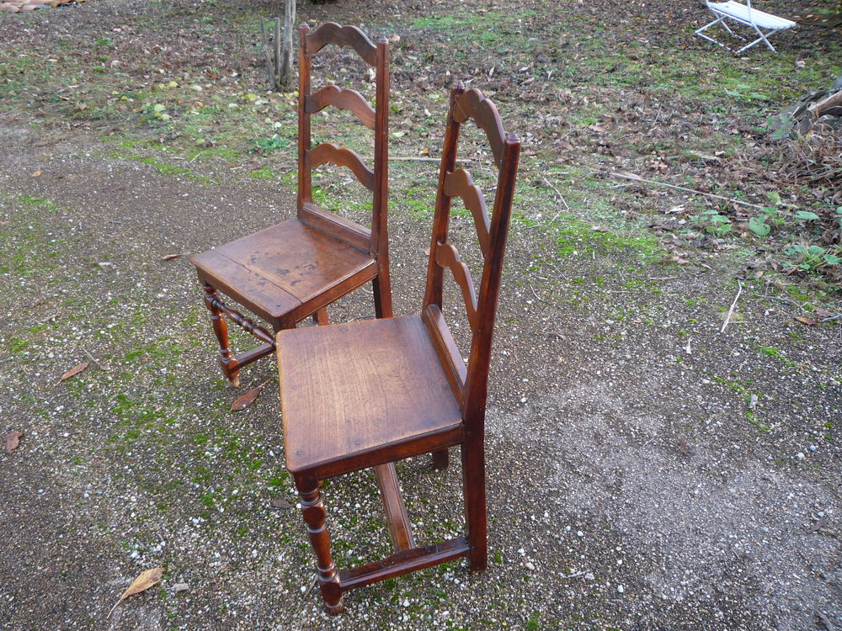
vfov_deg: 46.8
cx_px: 421
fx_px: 730
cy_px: 316
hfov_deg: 60.0
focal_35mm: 30
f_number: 3.3
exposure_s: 1/30
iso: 100
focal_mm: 5.2
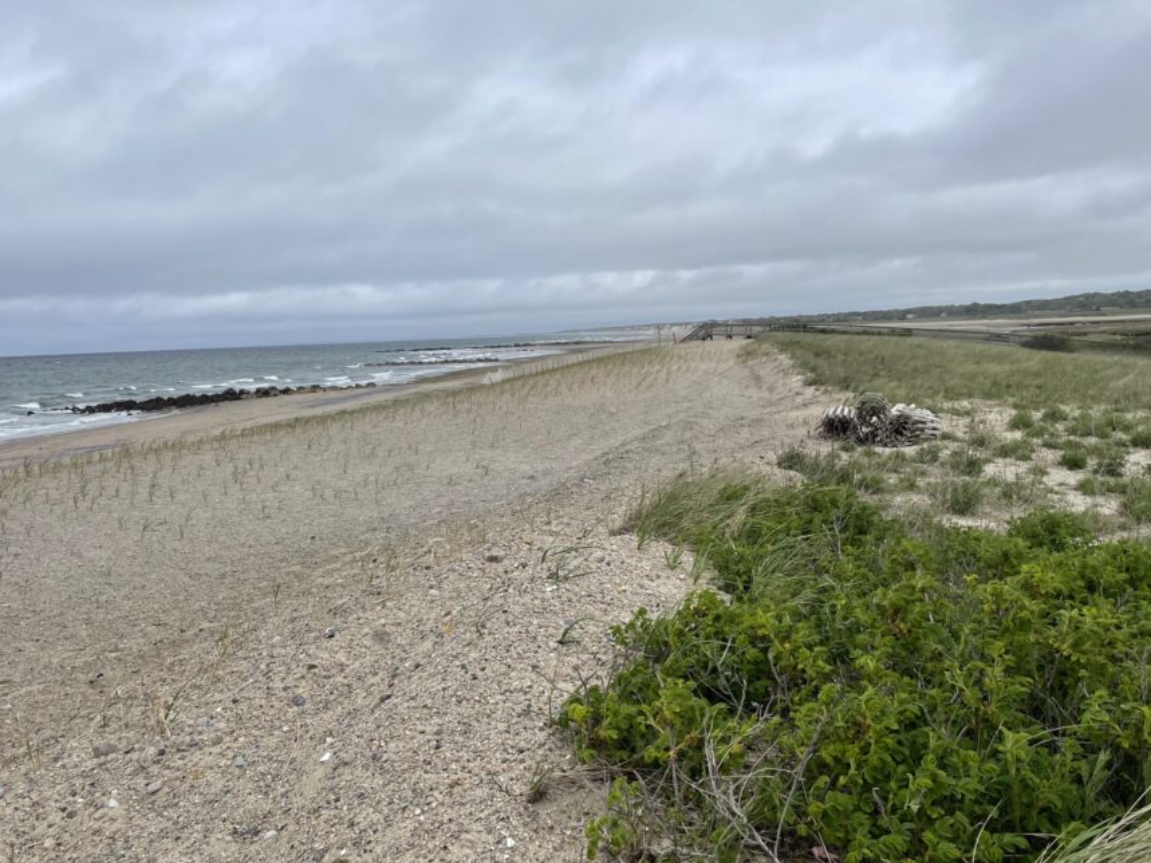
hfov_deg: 58.4
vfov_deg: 45.4
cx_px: 567
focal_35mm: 31
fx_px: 1031
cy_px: 470
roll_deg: +2.7
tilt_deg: -7.3
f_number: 1.6
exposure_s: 1/4464
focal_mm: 4.2
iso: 32
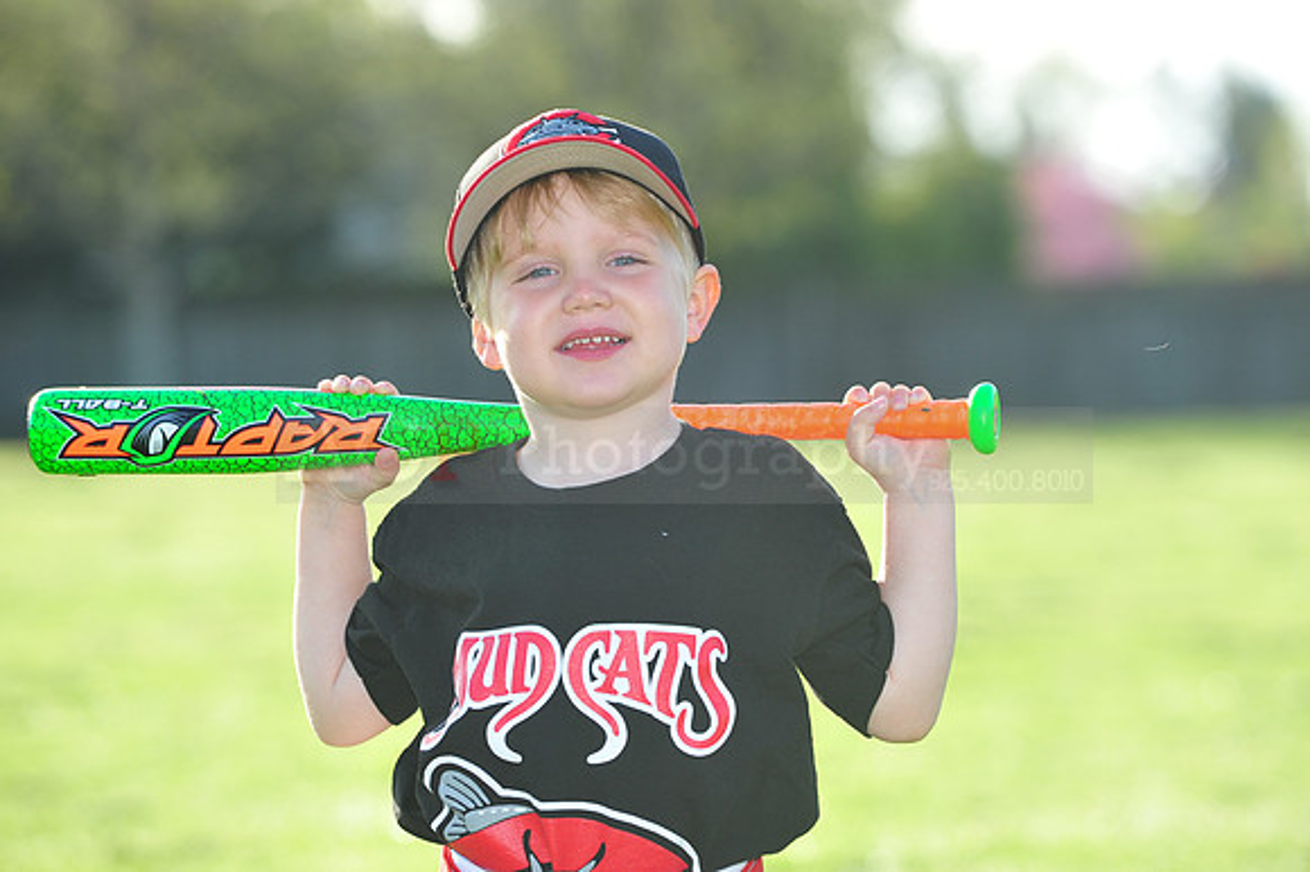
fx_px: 7273
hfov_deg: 10.3
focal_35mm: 200
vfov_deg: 6.9
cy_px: 436
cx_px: 655
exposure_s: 1/400
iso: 400
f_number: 7.1
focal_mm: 200
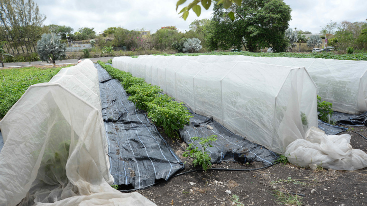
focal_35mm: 26
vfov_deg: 44.2
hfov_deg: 71.9
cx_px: 183
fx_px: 253
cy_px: 117
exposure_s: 1/500
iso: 160
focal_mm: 24
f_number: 10
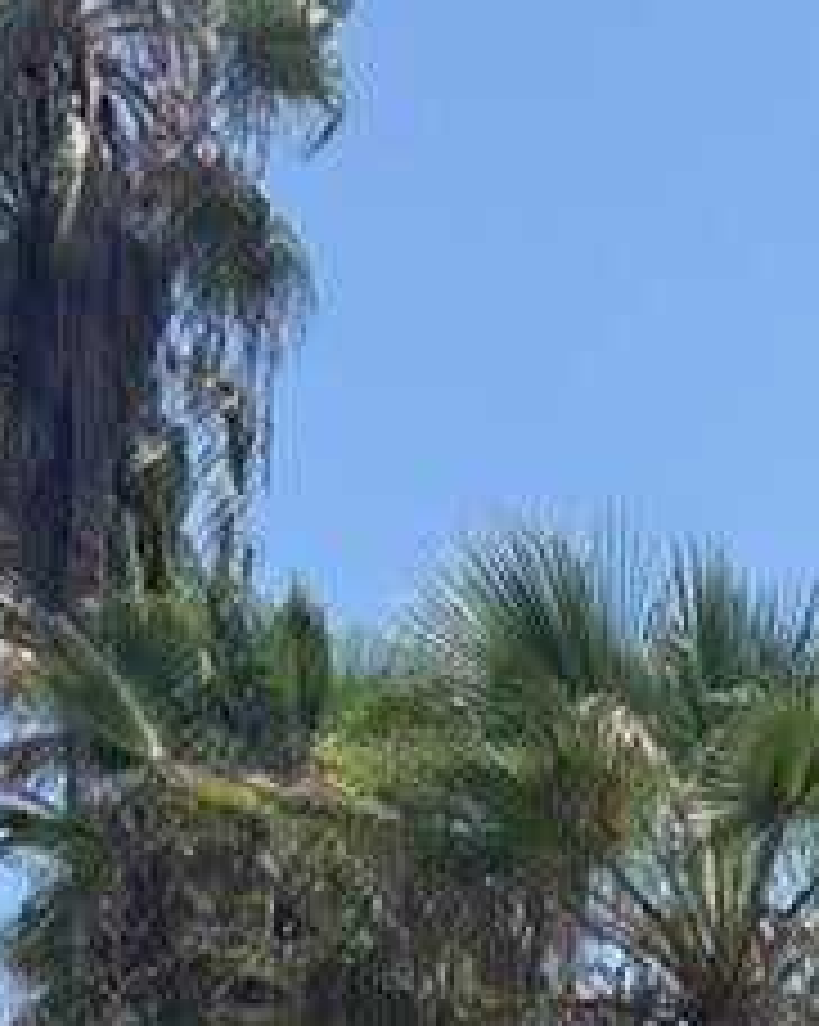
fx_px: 3459
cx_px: 1422
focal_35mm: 114
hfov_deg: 12.5
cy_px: 2259
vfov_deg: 13.5
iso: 50
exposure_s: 1/4950
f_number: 1.6
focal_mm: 5.96
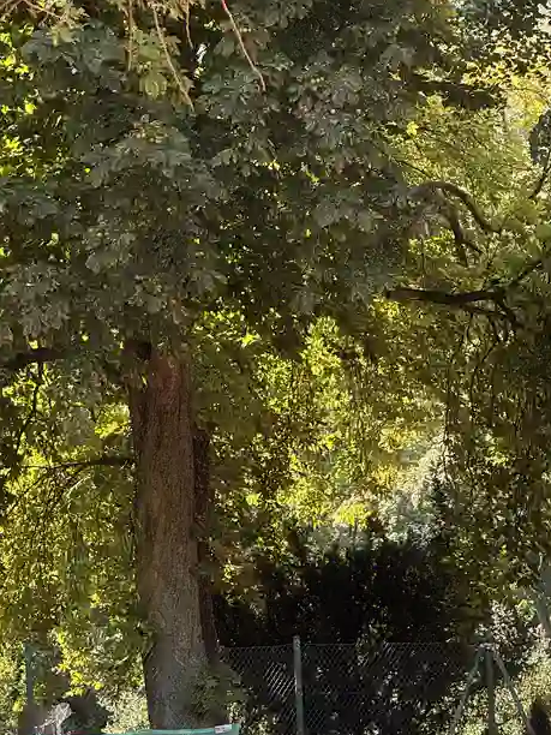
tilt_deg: +4.3
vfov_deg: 13.0
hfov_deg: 9.8
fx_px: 3205
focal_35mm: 151
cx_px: 155
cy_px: 527
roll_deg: +1.4
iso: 32
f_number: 2.8
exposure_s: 1/99
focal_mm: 9
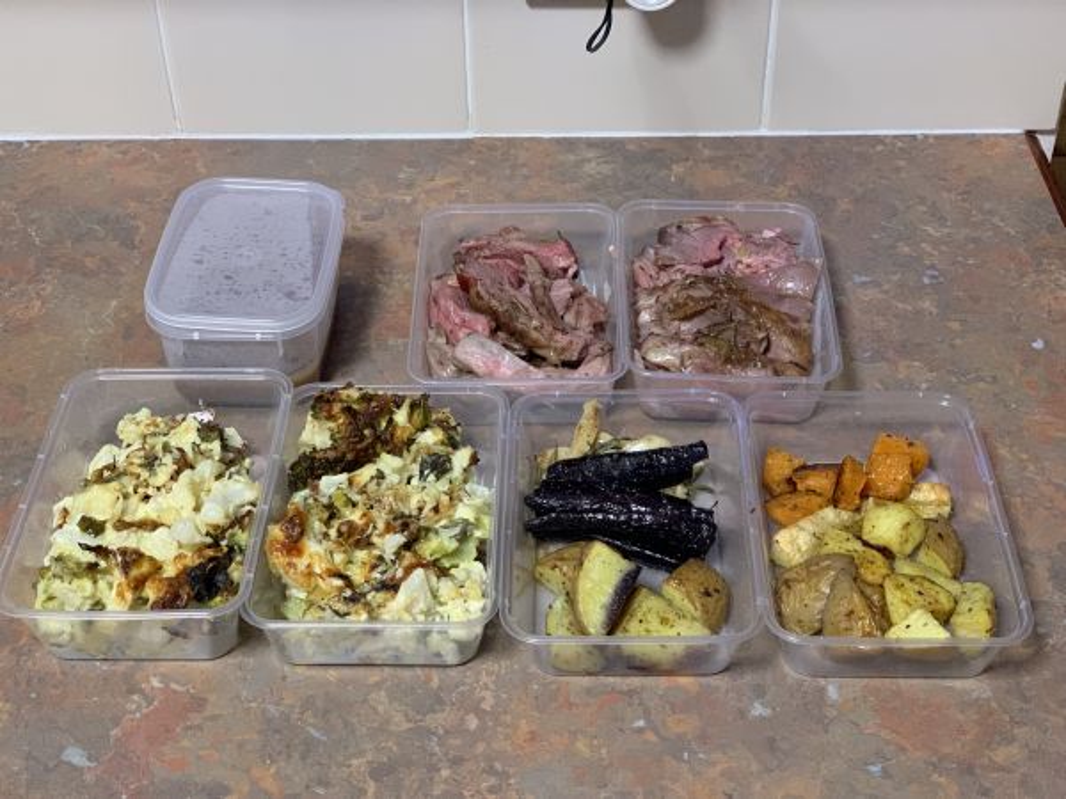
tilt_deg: -39.0
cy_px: 400
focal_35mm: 52
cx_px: 533
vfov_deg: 28.0
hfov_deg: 36.8
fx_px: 1601
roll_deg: +0.7
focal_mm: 6
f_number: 2.4
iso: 400
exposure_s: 1/60
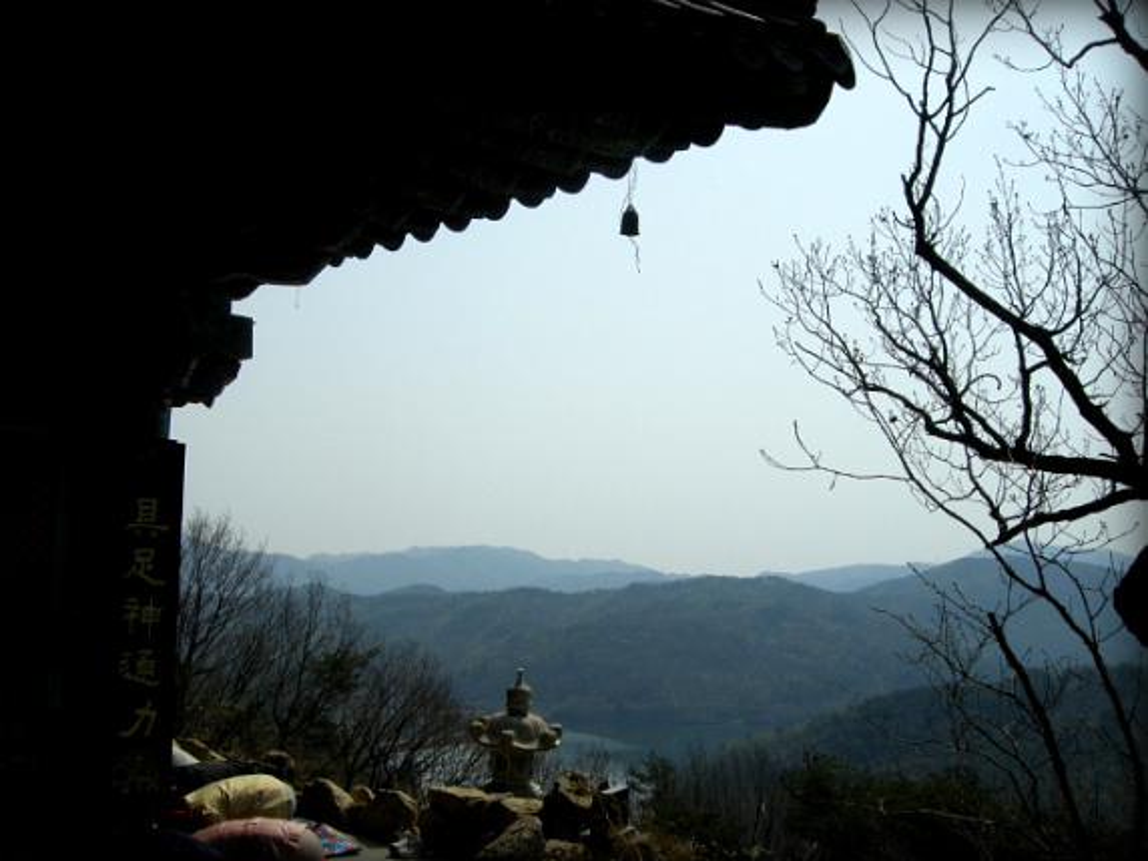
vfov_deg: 40.7
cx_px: 574
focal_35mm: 35
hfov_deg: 52.6
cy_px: 430
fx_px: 1161
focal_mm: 7.5
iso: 64
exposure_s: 1/426
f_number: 6.8
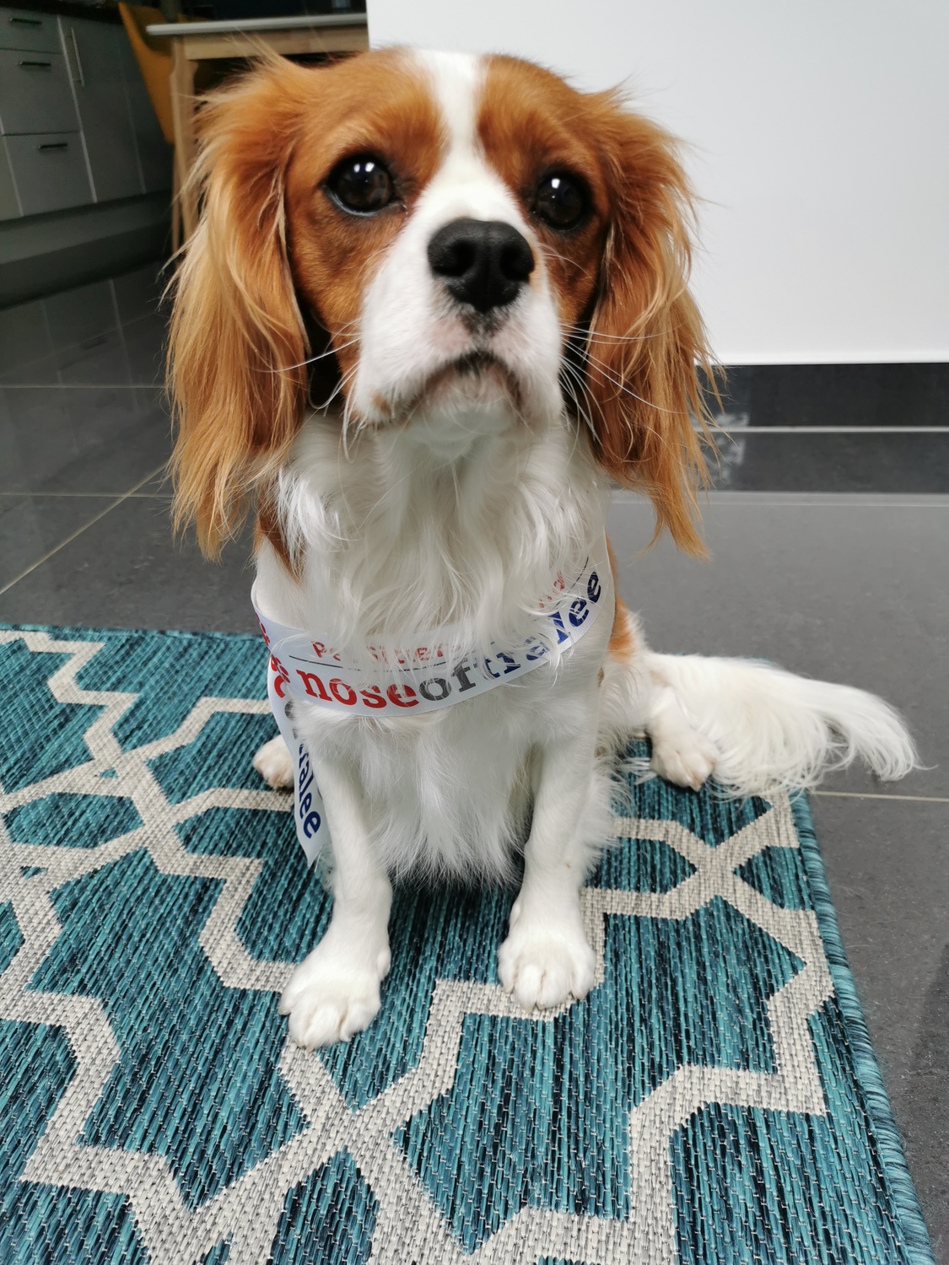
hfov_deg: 51.4
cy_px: 632
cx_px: 474
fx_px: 987
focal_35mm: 27
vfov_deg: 65.3
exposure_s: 1/100
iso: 64
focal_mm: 5.58
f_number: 1.8
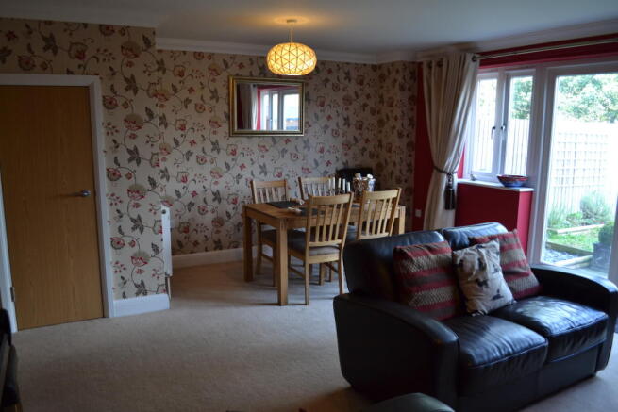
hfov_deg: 67.4
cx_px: 309
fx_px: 464
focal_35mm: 27
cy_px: 206
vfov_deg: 48.0
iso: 560
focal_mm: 18
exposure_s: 1/60
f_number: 3.5
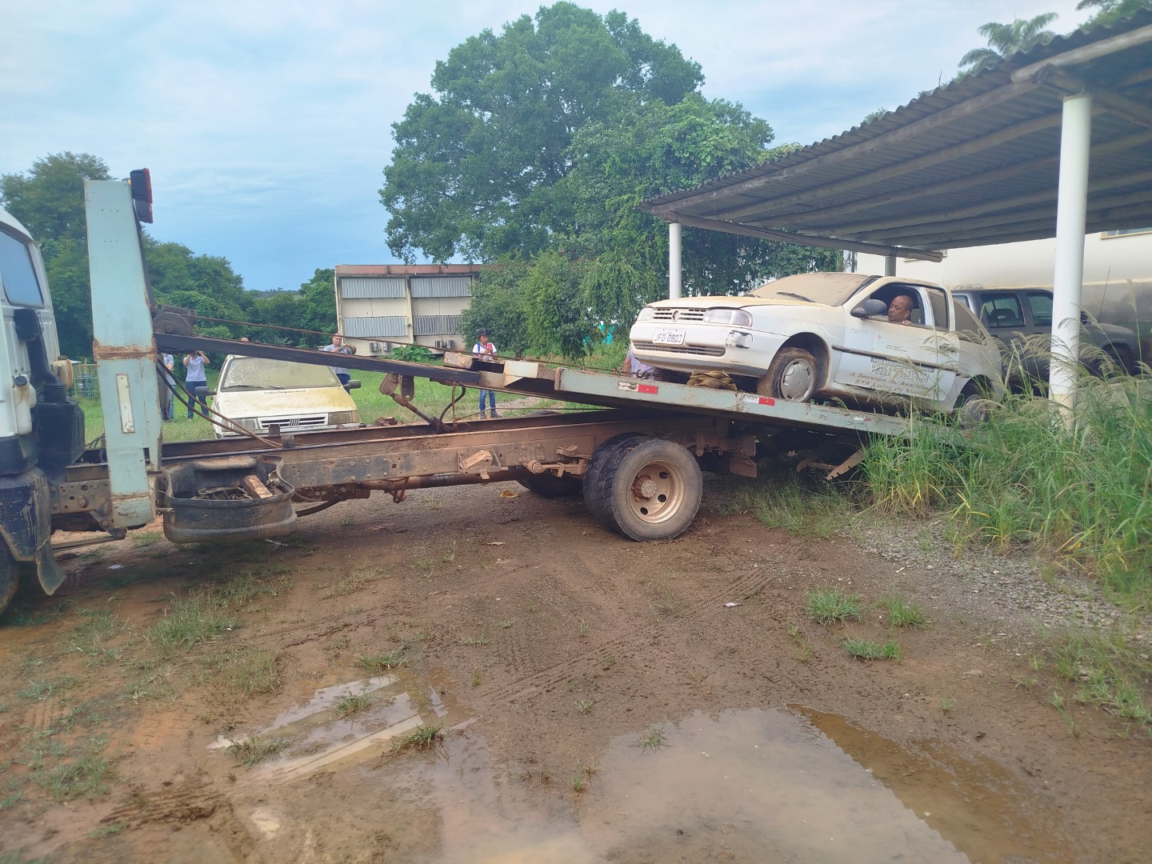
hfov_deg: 71.6
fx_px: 799
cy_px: 432
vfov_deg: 56.8
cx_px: 576
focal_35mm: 24
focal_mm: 5.31
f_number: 1.7
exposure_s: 1/165
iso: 50
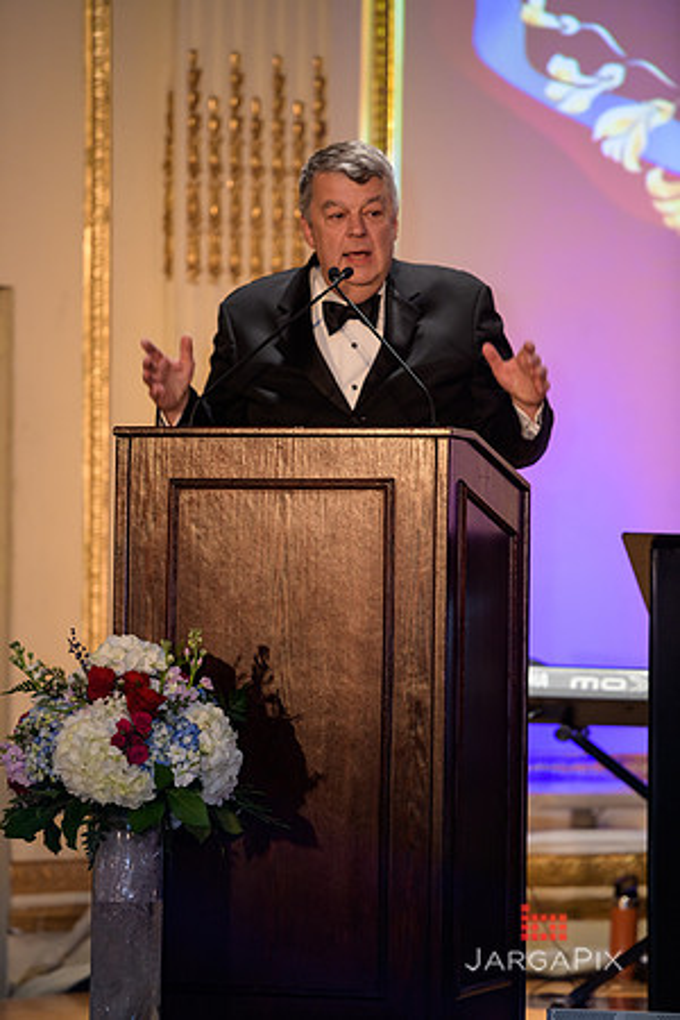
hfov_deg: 8.1
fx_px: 4816
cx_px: 340
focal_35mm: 170
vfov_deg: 12.1
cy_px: 510
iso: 1250
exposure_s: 1/125
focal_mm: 170
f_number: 3.2
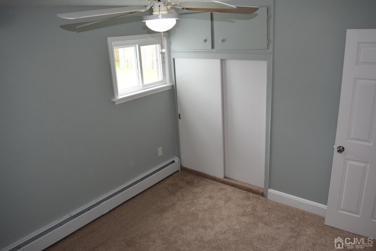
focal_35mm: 27
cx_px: 188
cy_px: 126
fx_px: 282
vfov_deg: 47.9
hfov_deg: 67.4
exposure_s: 1/125
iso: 800
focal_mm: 18
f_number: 5.6
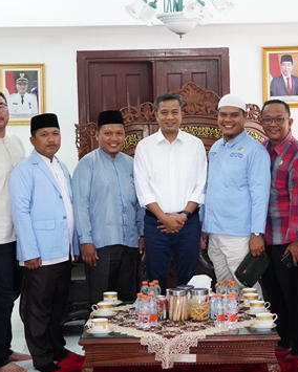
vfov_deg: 22.8
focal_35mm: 84
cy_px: 167
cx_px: 179
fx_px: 924
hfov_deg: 18.3
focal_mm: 33
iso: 3200
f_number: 4
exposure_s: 1/80
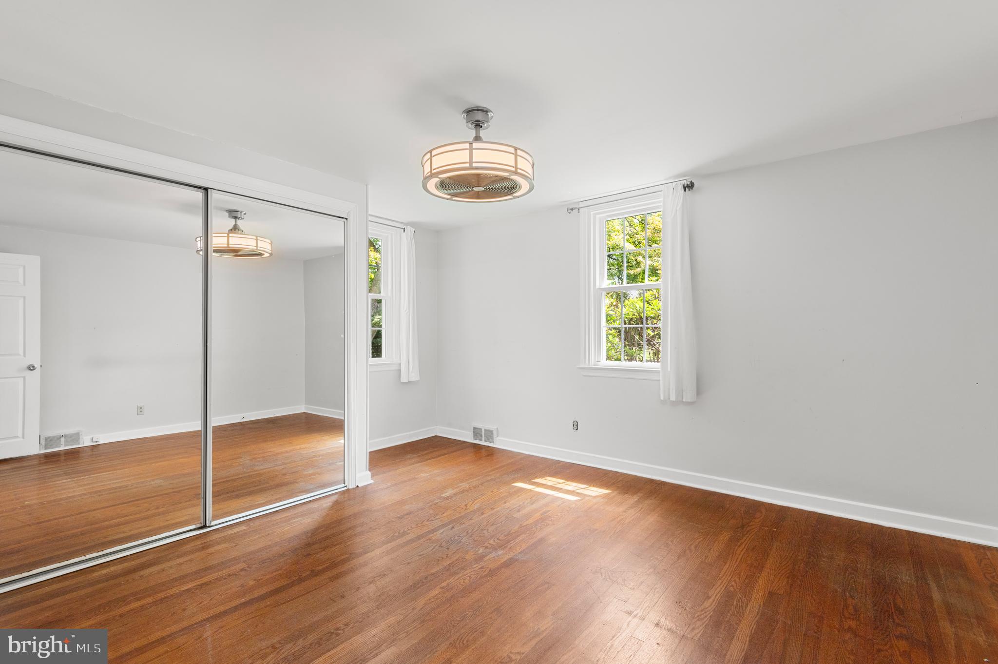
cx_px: 499
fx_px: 443
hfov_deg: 96.8
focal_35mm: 16
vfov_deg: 73.7
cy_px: 332
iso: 320
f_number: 11
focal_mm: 16
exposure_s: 1/2.5
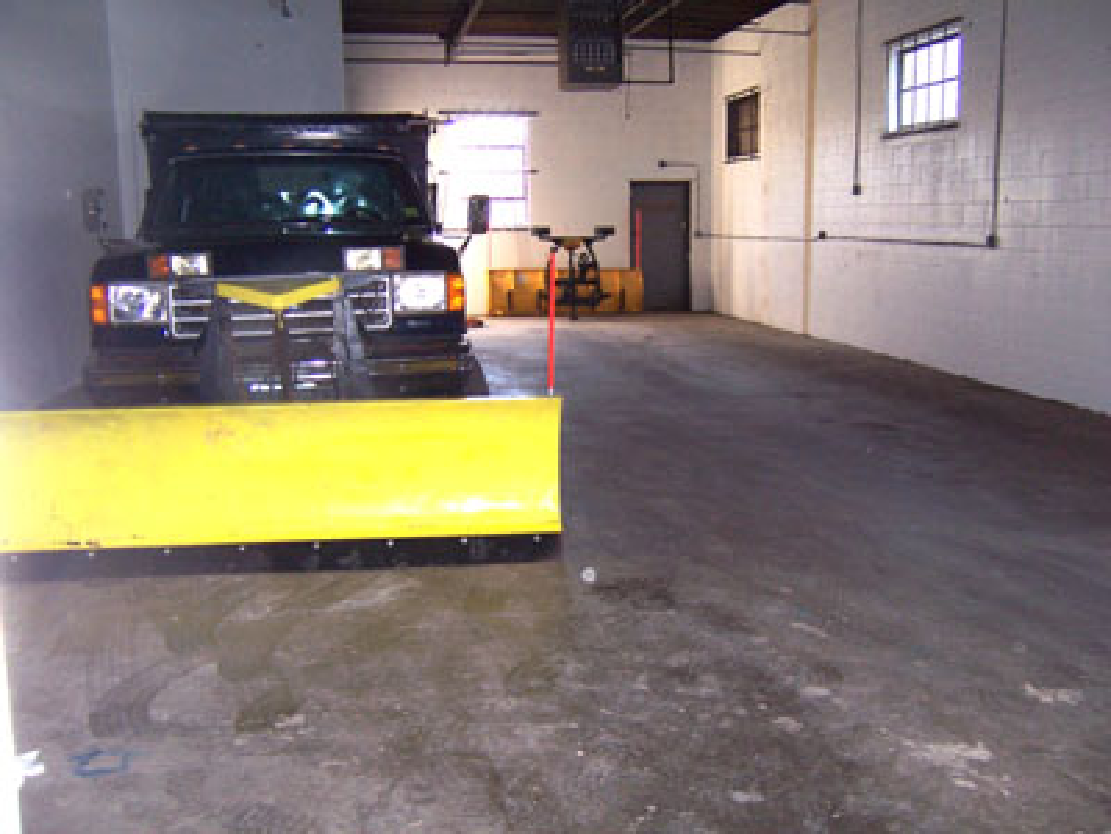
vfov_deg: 42.9
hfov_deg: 55.4
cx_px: 556
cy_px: 417
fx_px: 1059
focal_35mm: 33
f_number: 2.8
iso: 140
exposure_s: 1/60
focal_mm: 5.5
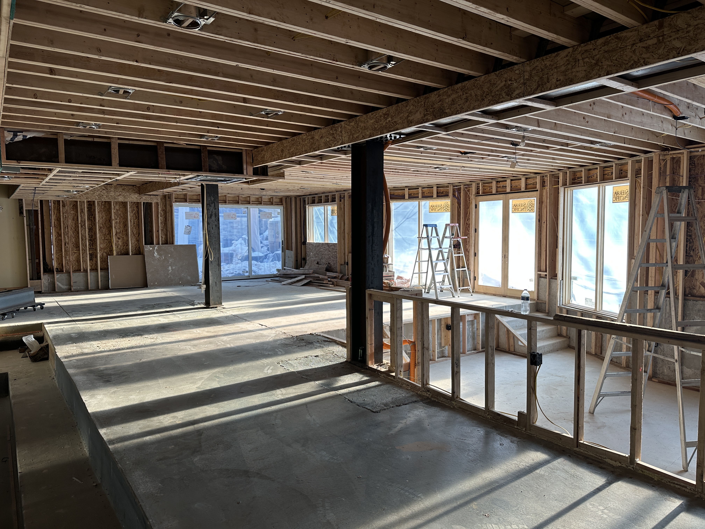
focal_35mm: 24
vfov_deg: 56.8
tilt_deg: -4.1
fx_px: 489
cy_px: 264
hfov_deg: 71.6
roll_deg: +0.5
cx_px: 352
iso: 64
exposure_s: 1/142
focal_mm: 6.86
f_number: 1.78
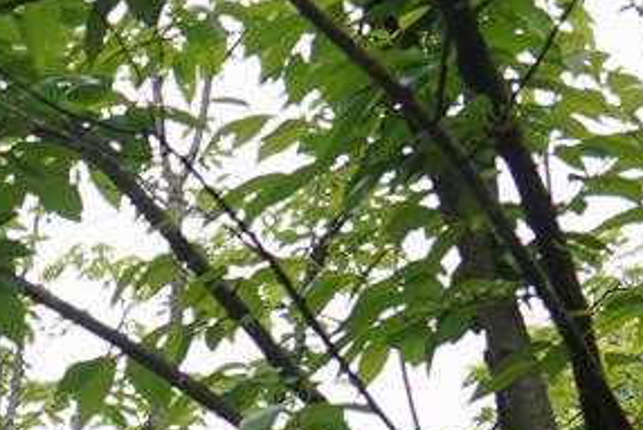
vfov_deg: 5.4
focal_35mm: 245
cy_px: 1063
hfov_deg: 7.8
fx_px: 4378
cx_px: -908
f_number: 5.6
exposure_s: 1/100
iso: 200
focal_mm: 35
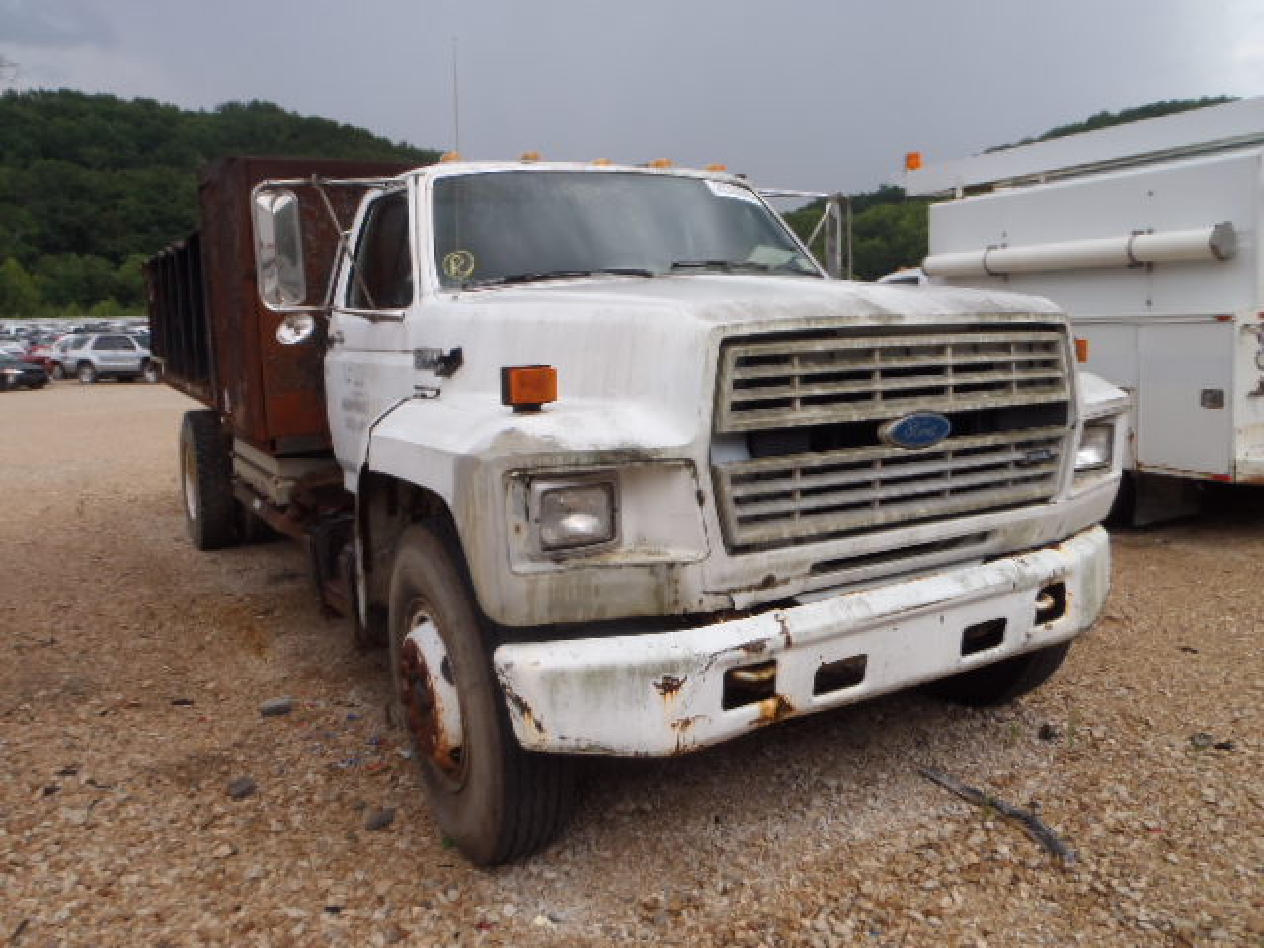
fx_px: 1022
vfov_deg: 49.7
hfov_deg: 63.4
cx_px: 632
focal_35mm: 28
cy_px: 474
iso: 80
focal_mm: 5
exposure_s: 1/400
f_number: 4.5
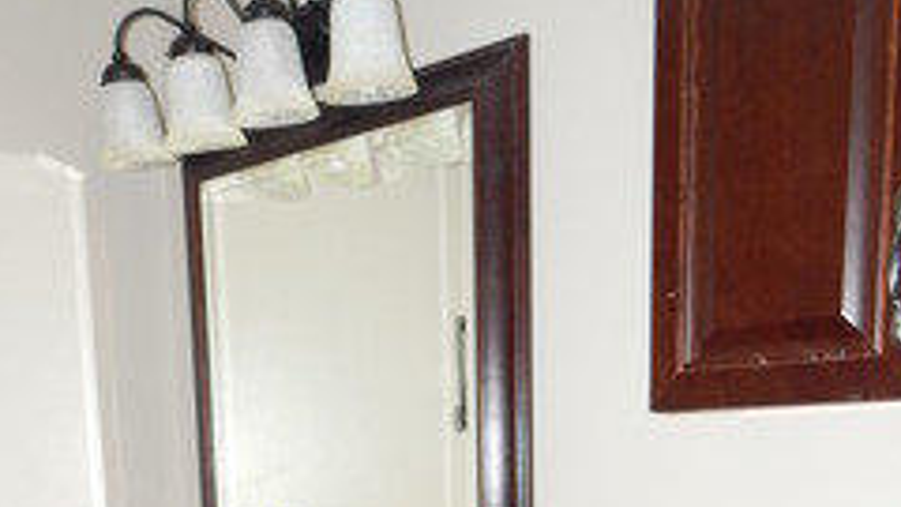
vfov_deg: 22.1
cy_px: 680
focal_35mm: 48
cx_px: 394
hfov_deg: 42.8
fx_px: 1147
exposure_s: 1/30
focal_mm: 4
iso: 200
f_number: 3
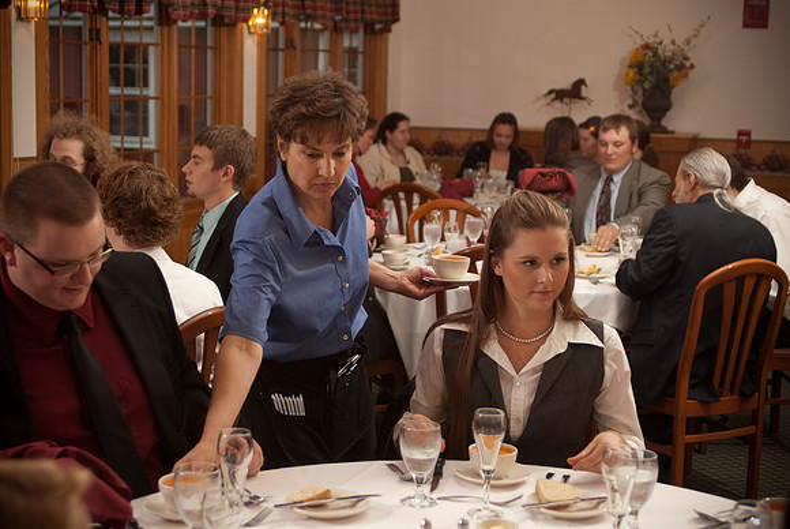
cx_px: 395
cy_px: 264
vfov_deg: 22.7
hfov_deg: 33.4
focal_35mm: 60
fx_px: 1318
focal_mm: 40
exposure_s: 1/60
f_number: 3.2
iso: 200
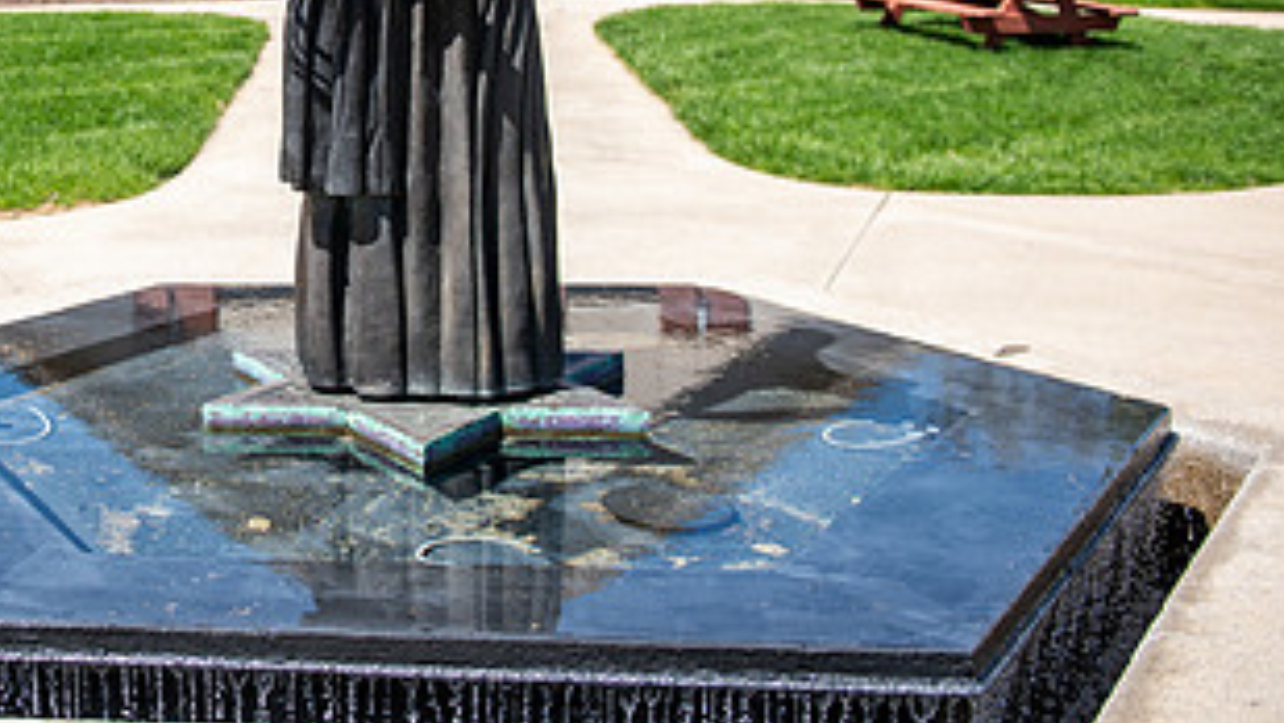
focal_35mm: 55
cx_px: 150
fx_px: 1873
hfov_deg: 35.8
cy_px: 15
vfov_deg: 21.2
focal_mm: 28
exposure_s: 1/500
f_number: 3.2
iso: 100
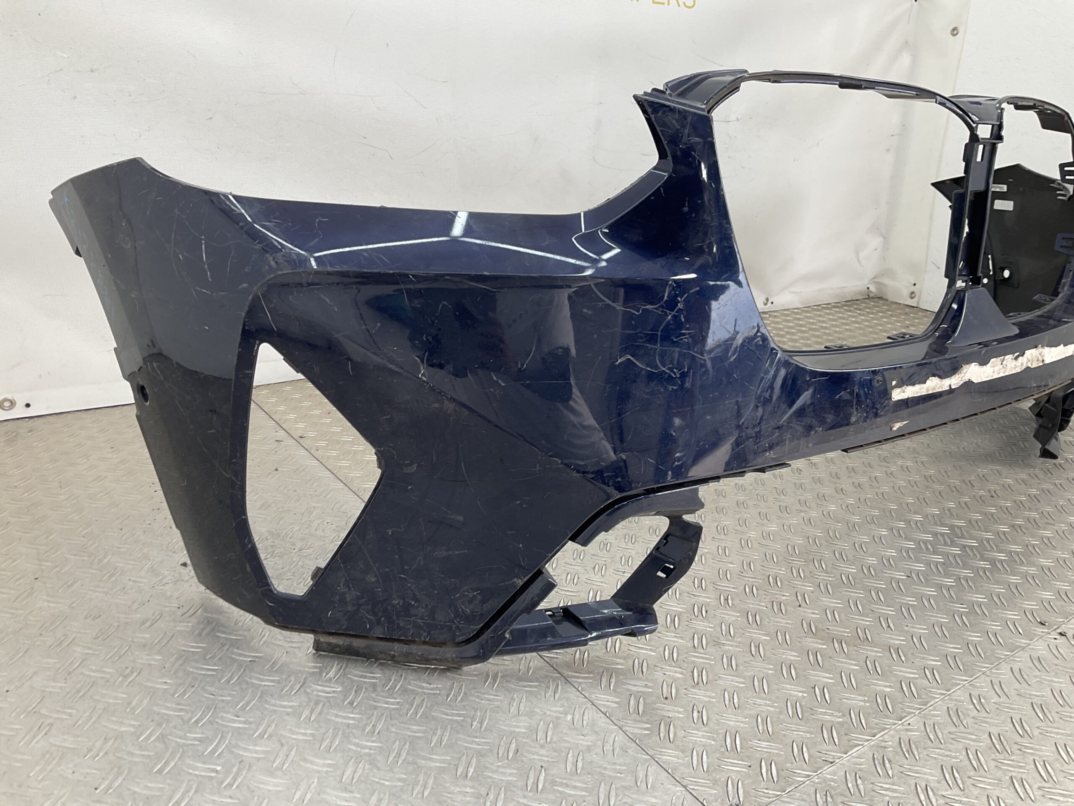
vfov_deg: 48.2
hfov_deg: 61.7
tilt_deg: -19.4
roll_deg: -5.9
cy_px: 403
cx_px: 537
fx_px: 900
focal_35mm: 29
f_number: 1.8
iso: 25
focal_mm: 3
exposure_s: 1/120
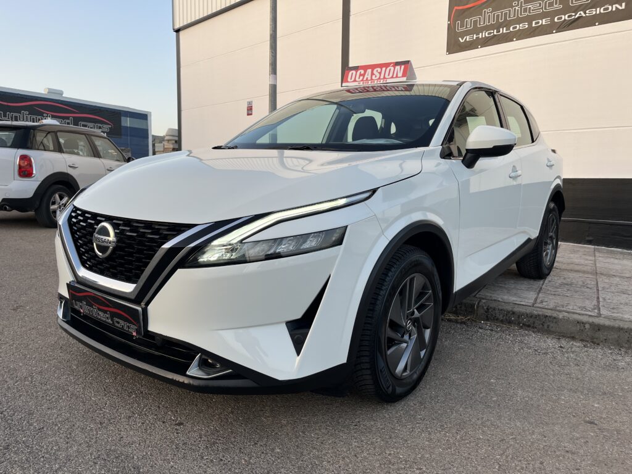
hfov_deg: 67.3
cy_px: 237
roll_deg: +0.0
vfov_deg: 53.1
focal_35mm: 26
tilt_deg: -5.1
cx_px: 316
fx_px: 475
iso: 50
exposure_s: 1/539
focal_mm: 5.1
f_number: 1.6
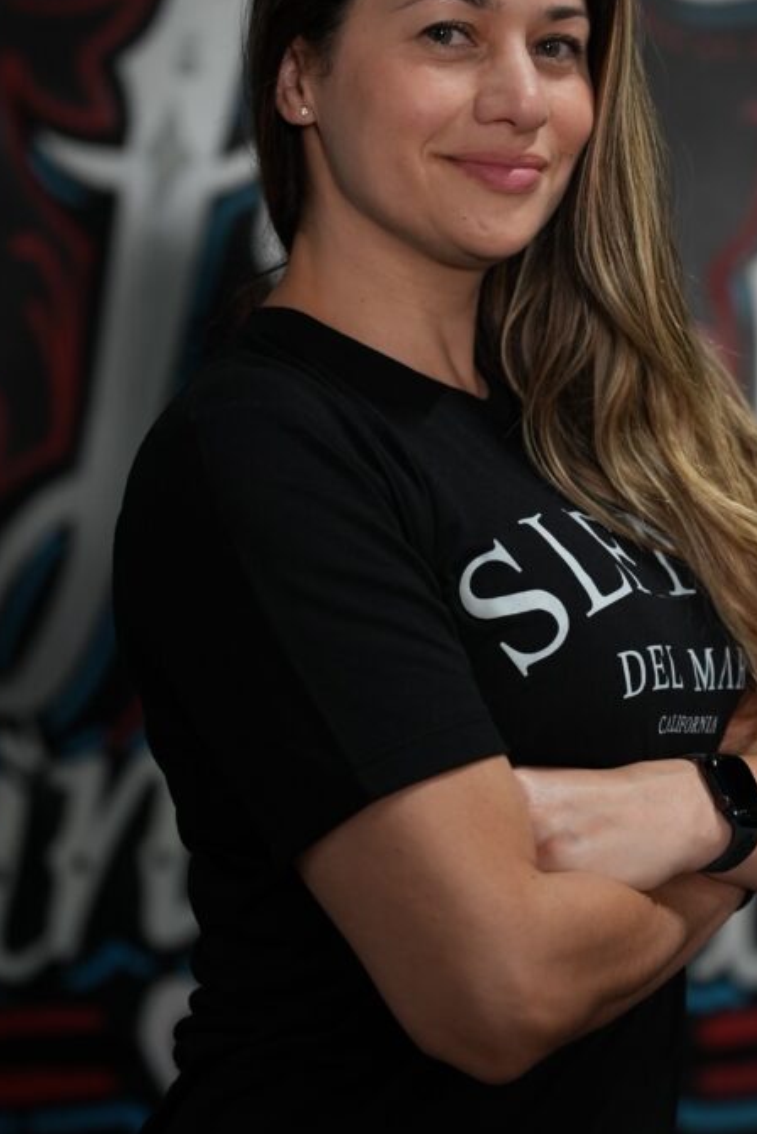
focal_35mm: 88
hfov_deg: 15.6
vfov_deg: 23.2
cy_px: 478
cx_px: 477
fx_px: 2765
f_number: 2.8
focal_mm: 57.5
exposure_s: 1/125
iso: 1600
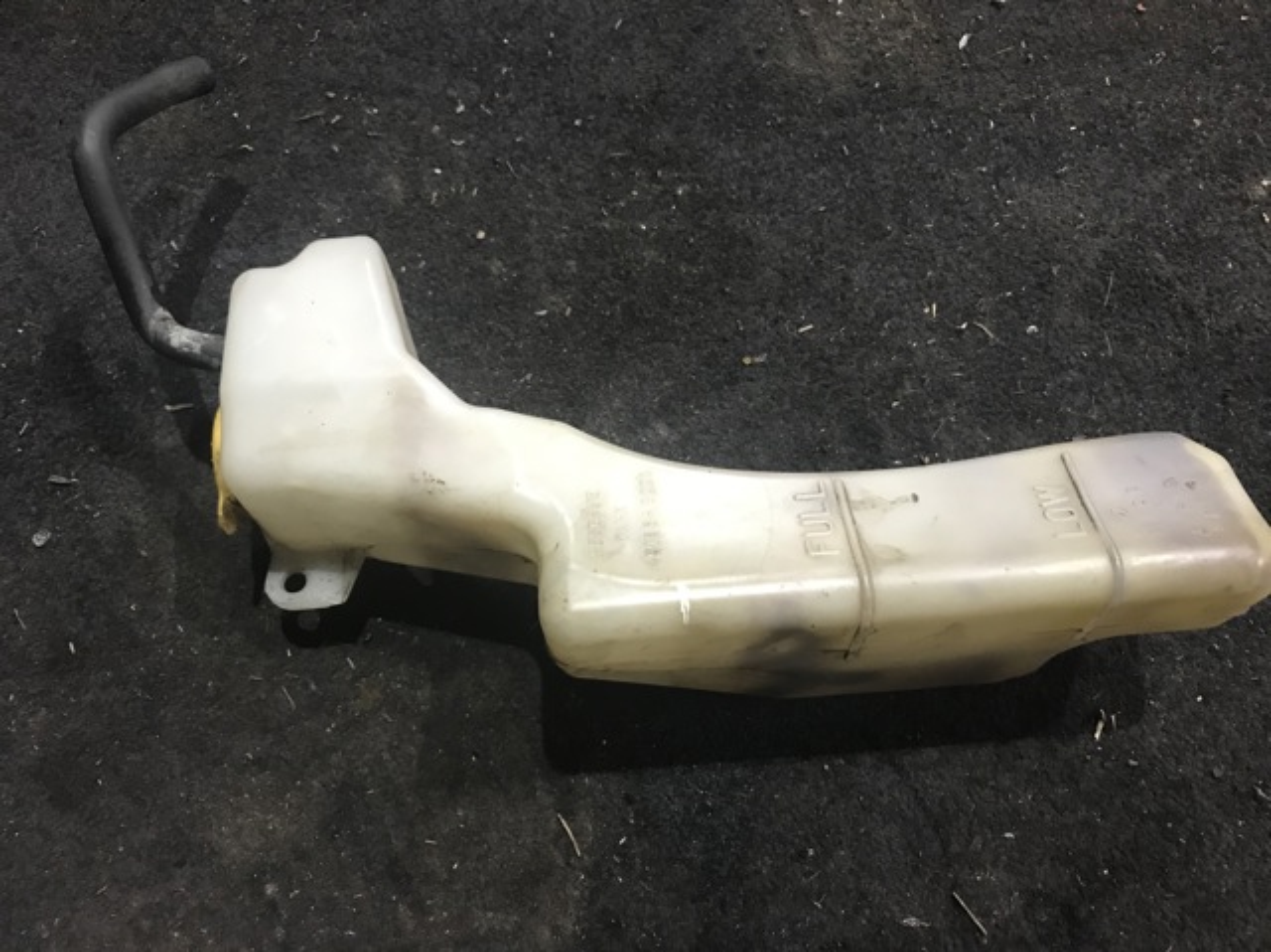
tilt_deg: -77.4
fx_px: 1027
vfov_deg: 49.7
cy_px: 476
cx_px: 636
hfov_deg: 63.5
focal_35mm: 28
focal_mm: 3.99
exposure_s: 1/11
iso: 100
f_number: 1.8
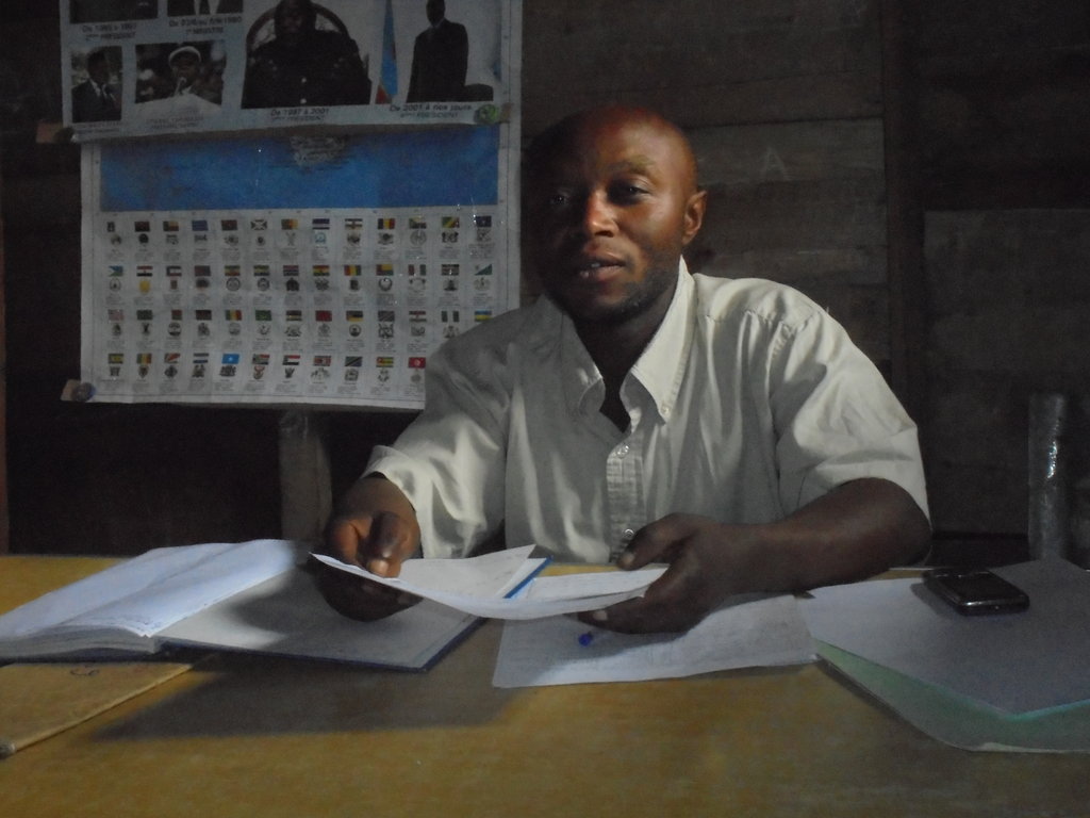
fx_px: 1354
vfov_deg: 33.6
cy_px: 409
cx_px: 545
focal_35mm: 43
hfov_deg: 43.9
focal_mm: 7.8
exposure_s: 1/30
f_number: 4.5
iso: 800
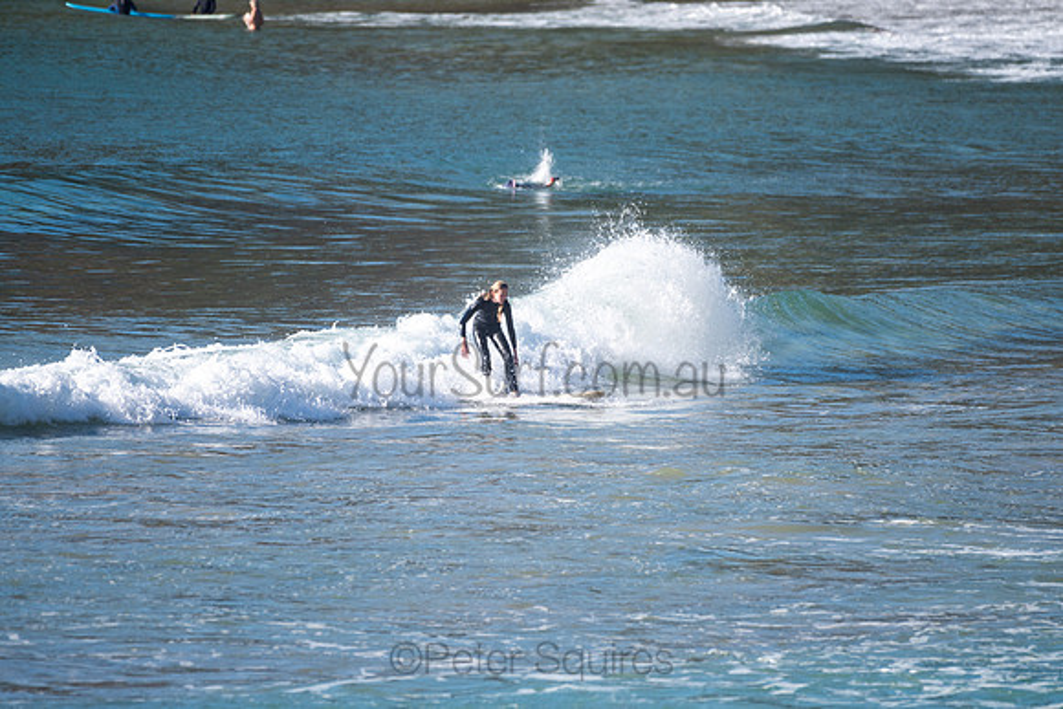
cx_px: 543
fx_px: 17677
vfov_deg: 2.3
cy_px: 347
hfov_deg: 3.4
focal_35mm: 599
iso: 100
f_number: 5.6
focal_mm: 500
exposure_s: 1/400
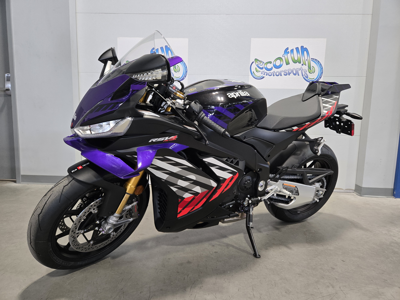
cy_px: 150
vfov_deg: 58.9
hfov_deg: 73.9
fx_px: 266
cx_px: 200
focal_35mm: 23
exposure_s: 1/120
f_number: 1.8
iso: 250
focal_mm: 5.4
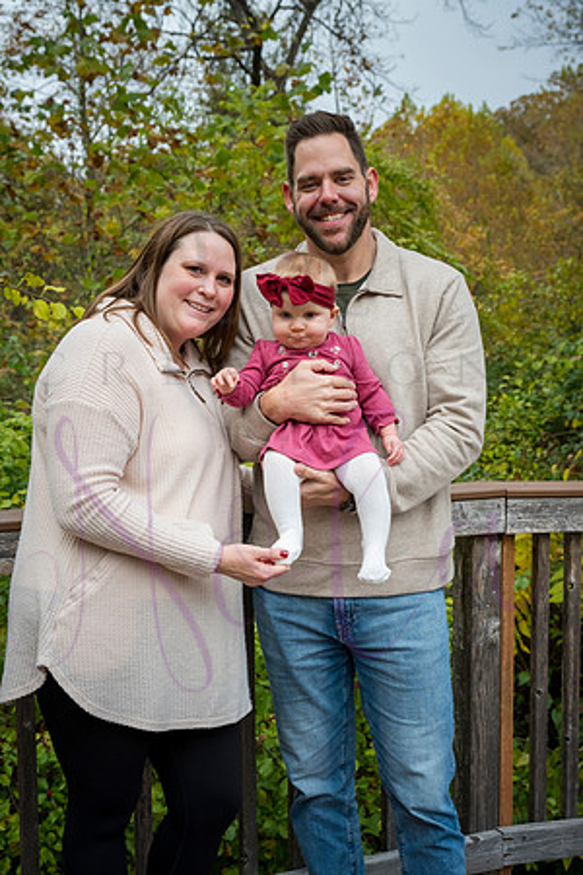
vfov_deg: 41.9
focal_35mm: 47
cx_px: 292
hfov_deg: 28.6
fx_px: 1142
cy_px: 438
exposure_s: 1/500
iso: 400
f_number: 6.3
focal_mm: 47
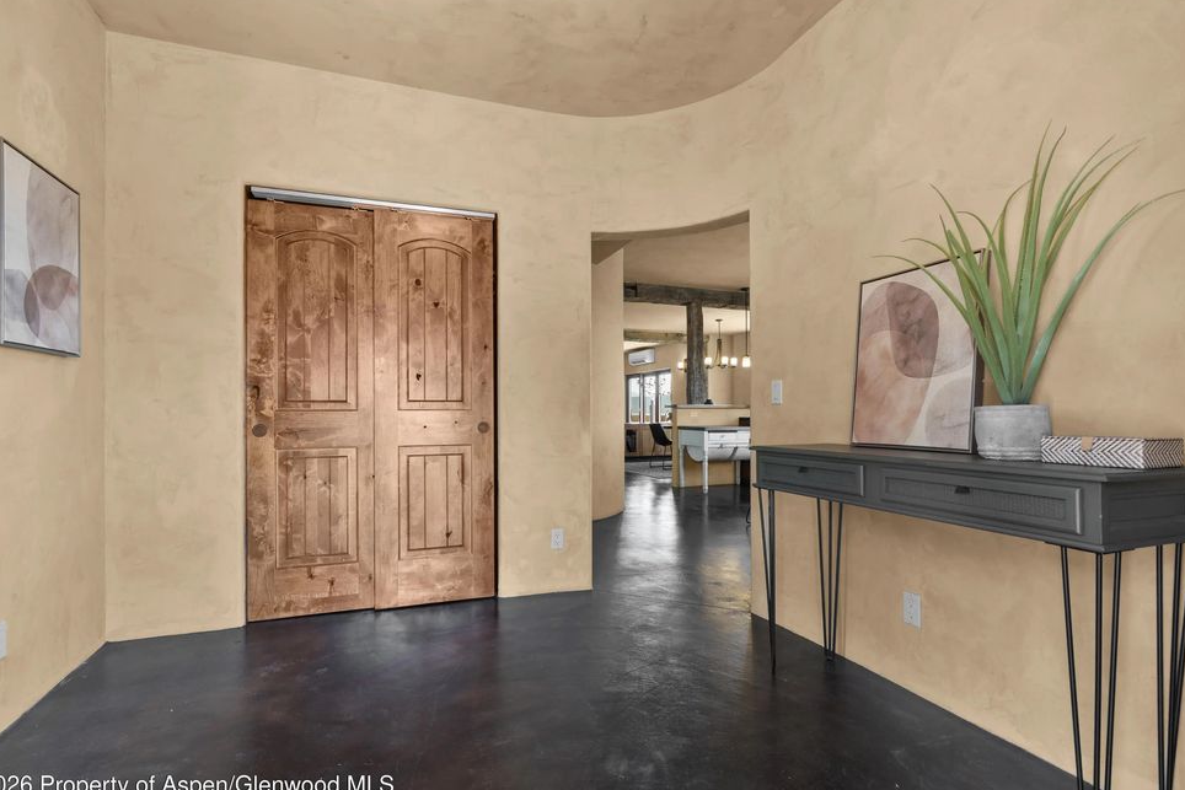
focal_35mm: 17
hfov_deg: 93.3
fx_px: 560
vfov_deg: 70.5
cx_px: 590
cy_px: 404
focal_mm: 16
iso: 50
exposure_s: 2
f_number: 8
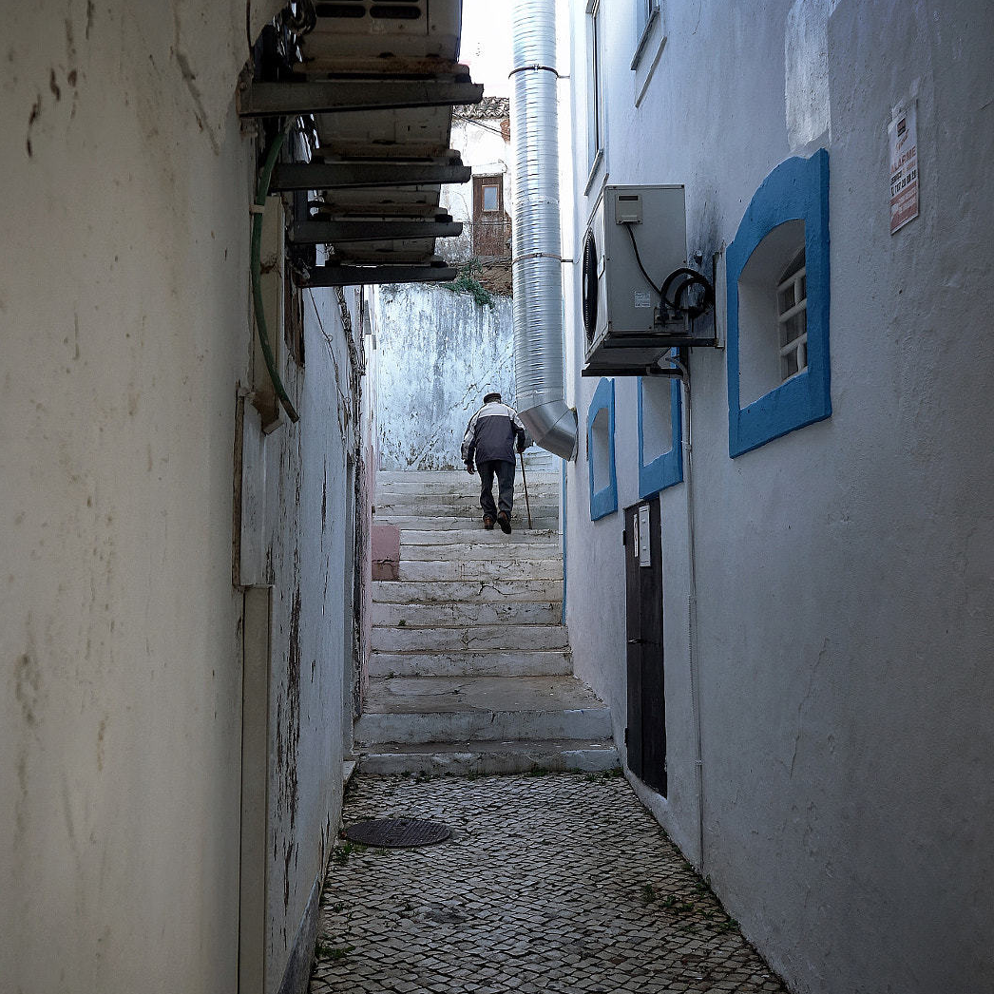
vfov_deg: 42.8
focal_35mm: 39
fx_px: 1267
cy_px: 507
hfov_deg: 42.8
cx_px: 489
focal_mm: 11.03
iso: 100
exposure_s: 1/125
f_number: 2.8
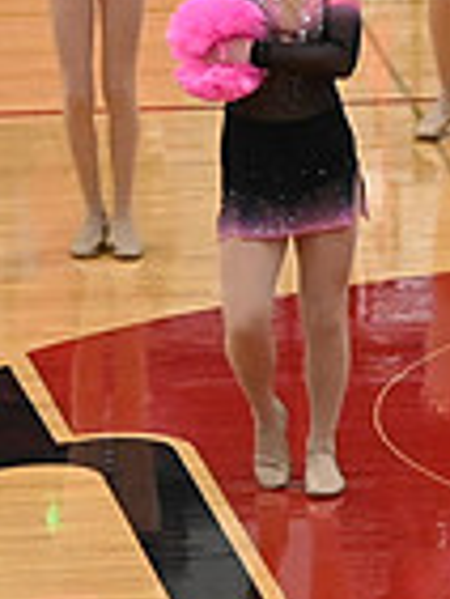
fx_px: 7182
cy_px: 19
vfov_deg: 4.8
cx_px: 1159
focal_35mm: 415
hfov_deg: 3.5
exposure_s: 1/400
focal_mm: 70
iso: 8000
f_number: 4
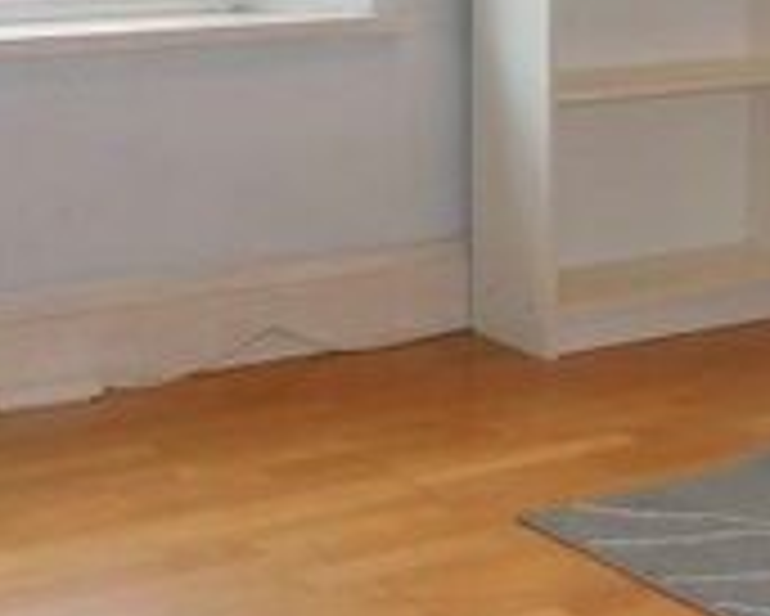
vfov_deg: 15.6
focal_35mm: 92
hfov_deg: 20.6
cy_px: -268
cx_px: 619
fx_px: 2098
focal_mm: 4
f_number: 3
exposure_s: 1/50
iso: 125
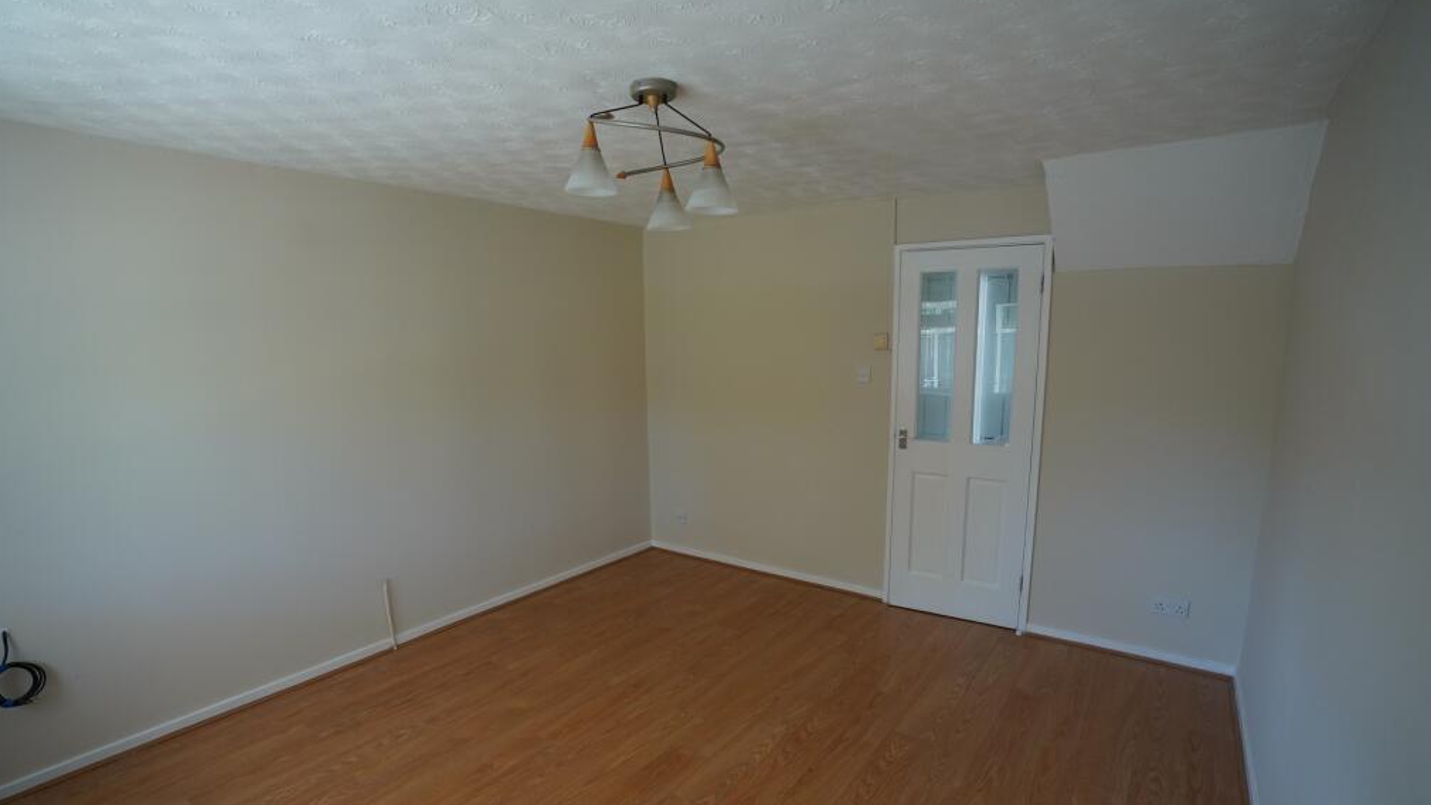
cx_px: 716
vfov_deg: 63.7
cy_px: 453
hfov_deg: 95.9
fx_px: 645
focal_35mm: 17
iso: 1250
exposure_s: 1/160
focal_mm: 16
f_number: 4
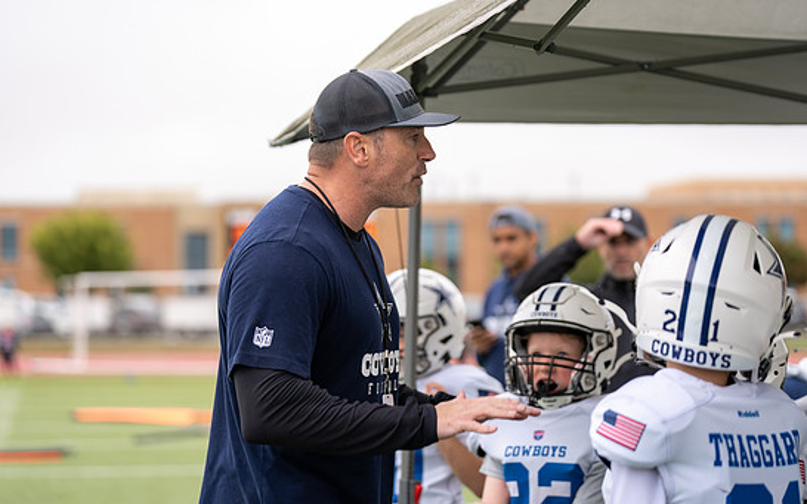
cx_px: 380
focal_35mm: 105
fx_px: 2309
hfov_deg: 19.8
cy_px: 248
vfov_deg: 12.5
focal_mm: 97
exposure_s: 1/320
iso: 100
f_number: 2.8
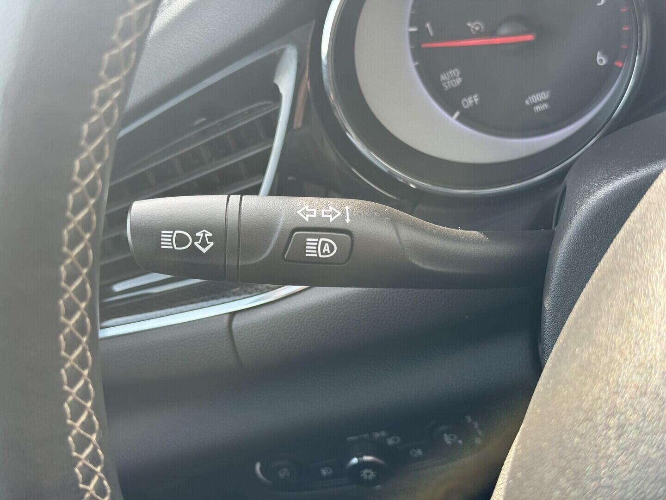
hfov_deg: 39.7
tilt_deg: -29.8
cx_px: 333
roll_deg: +29.1
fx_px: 924
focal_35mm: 48
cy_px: 250
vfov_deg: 30.3
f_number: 1.78
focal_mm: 6.76
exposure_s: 1/251
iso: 64
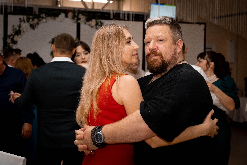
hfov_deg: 27.1
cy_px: 75
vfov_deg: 18.2
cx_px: 118
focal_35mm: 75
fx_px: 513
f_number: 4.5
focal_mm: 44.4
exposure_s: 1/160
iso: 2000
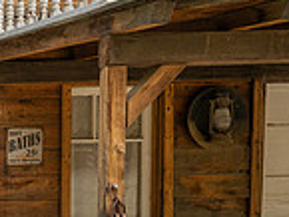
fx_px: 802
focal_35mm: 96
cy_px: 228
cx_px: -283
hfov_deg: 16.1
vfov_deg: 15.1
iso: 320
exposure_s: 1/250
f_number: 4.5
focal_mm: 25
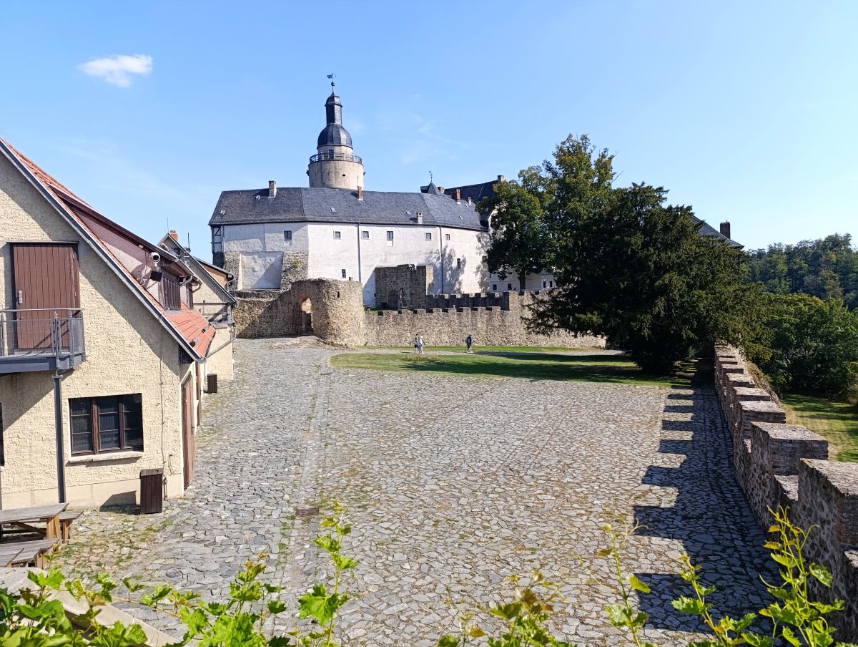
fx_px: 571
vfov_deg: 59.0
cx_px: 429
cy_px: 324
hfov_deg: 73.8
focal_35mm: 23
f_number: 1.6
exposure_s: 1/500
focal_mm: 6.14
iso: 50
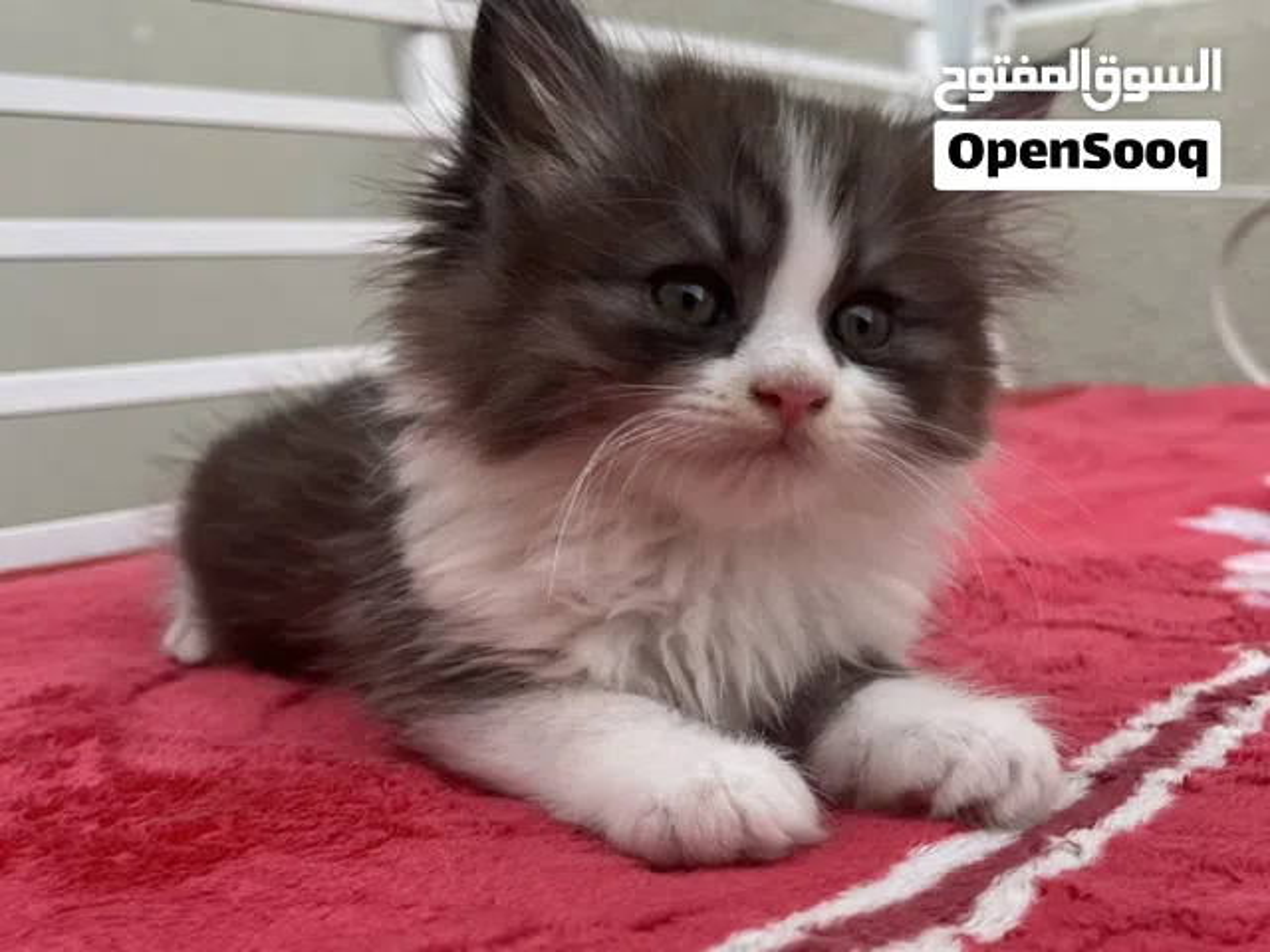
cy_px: 476
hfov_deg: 67.3
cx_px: 635
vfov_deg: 53.1
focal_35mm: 26
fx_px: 954
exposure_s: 1/122
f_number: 1.6
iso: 50
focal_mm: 5.1
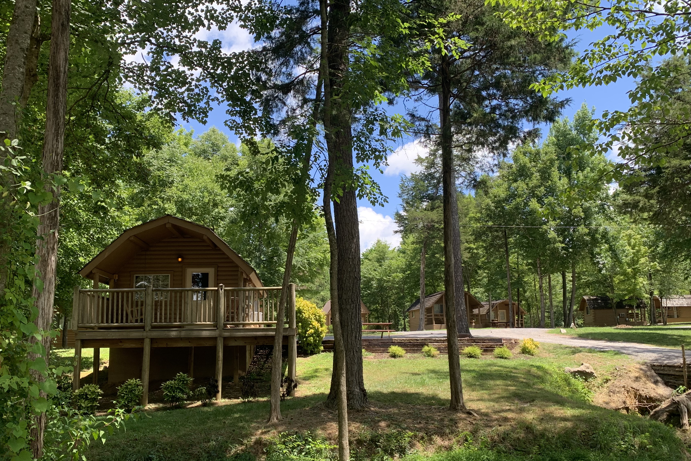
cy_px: 257
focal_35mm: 32
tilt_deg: +8.0
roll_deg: +0.8
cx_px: 309
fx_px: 614
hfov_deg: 58.6
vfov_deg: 41.1
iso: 25
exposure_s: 1/465
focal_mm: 4.25
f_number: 1.8
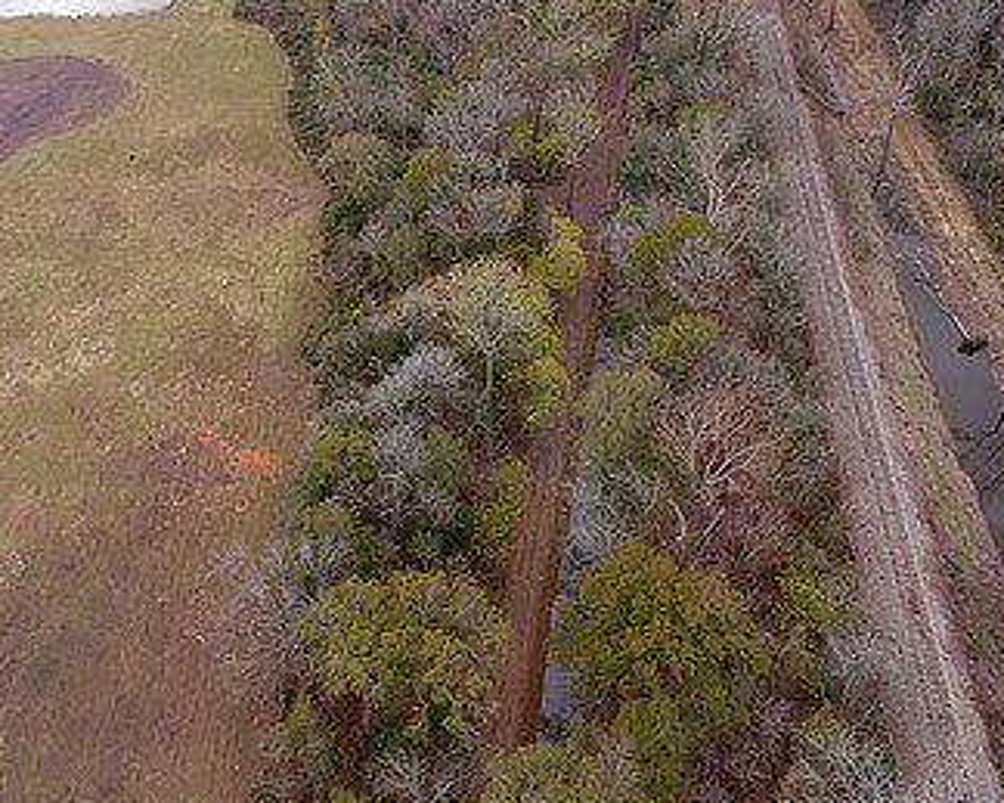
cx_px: 446
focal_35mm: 35
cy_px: 274
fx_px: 1040
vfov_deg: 41.7
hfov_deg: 51.4
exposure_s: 1/248
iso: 100
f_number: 2.8
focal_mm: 3.61
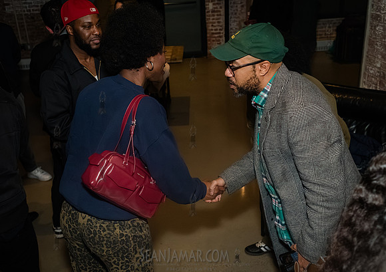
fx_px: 418
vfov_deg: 36.0
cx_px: 188
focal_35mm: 38
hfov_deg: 49.5
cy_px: 144
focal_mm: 35
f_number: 5
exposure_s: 1/400
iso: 8000
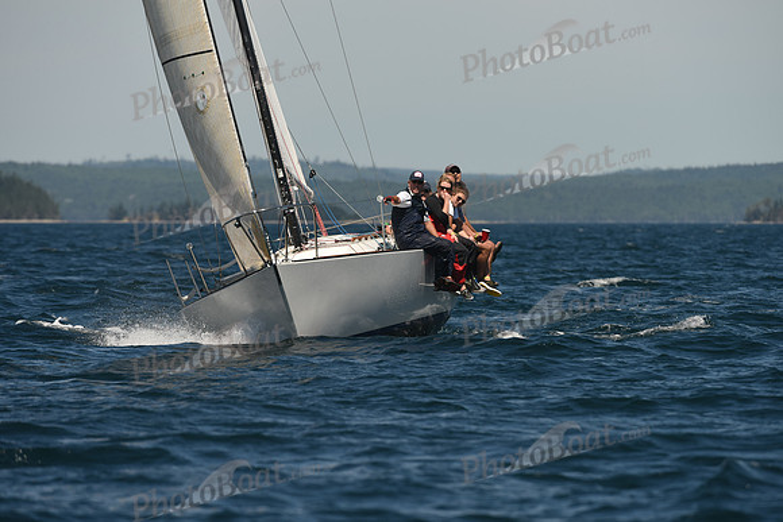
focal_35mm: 400
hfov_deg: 5.2
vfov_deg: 3.4
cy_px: 261
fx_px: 8702
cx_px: 392
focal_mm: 400
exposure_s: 1/1000
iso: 250
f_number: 7.1
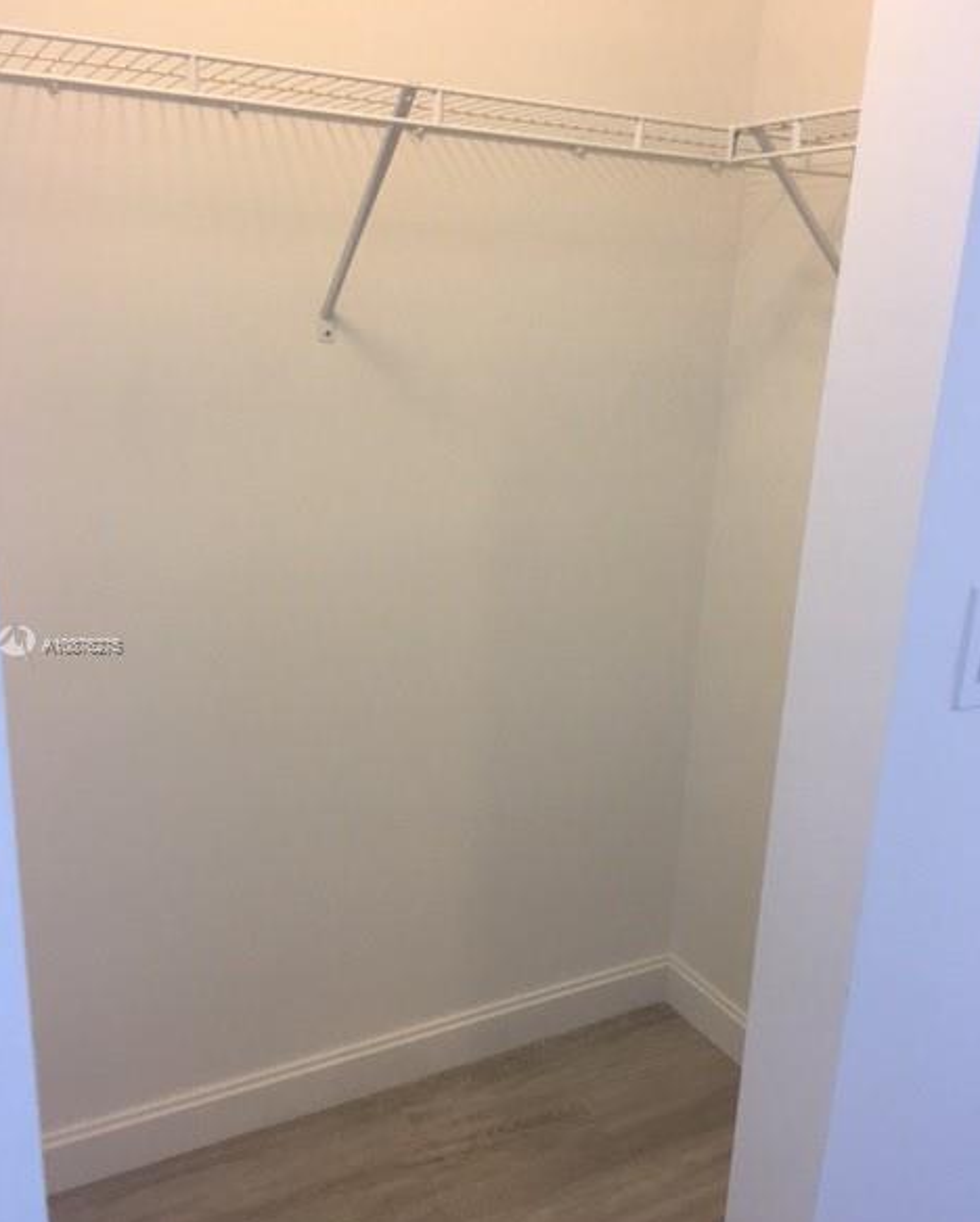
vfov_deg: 57.1
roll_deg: -3.0
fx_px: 1123
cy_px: 647
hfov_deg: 47.2
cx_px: 494
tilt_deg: -16.8
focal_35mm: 31
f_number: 2.2
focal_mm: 4.15
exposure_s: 1/33
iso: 50
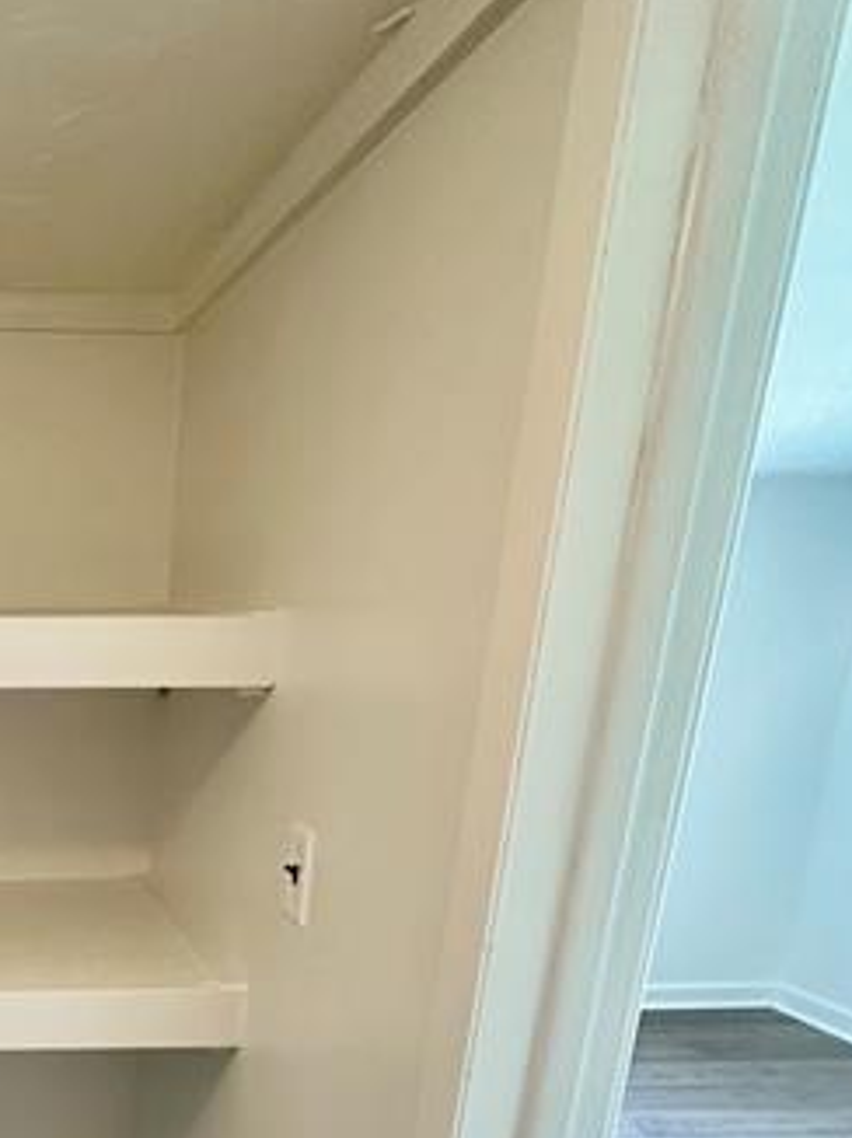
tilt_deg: -16.2
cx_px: -115
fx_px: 1084
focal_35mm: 33
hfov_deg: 35.7
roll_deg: +0.4
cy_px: 925
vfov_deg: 51.6
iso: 250
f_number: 2.2
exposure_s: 1/60
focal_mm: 2.22
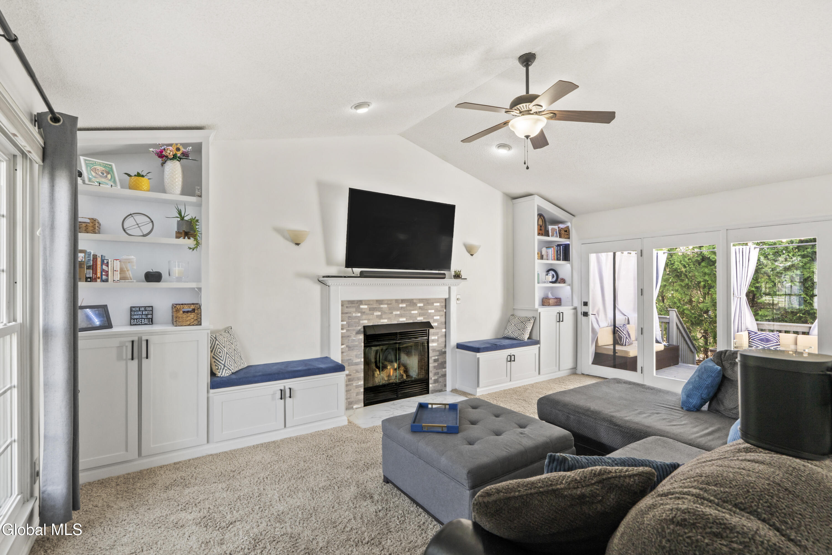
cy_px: 278
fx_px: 370
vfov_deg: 73.7
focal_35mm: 16
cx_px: 416
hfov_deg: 96.7
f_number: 8
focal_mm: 16
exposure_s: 1/10
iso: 400
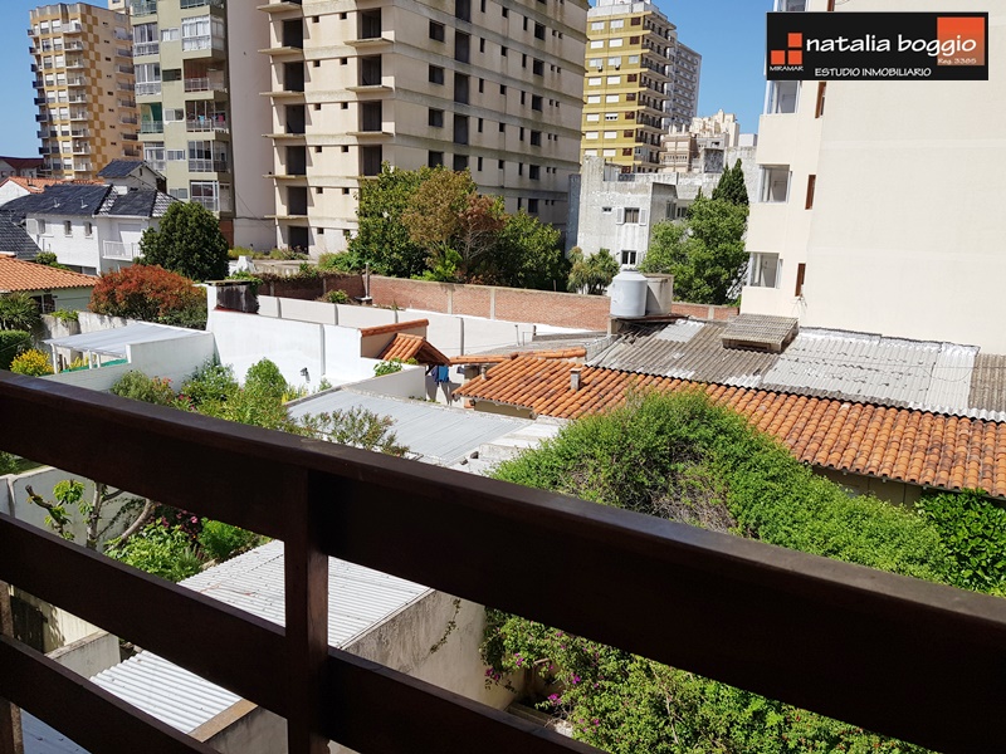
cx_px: 503
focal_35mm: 26
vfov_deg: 53.1
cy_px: 377
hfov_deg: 67.3
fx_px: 756
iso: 40
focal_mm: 4.3
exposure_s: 1/3016
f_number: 1.7
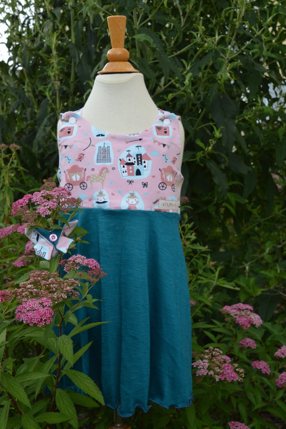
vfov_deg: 40.3
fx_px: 584
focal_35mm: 49
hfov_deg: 27.5
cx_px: 145
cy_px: 214
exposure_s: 1/320
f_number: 9
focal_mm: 32
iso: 800
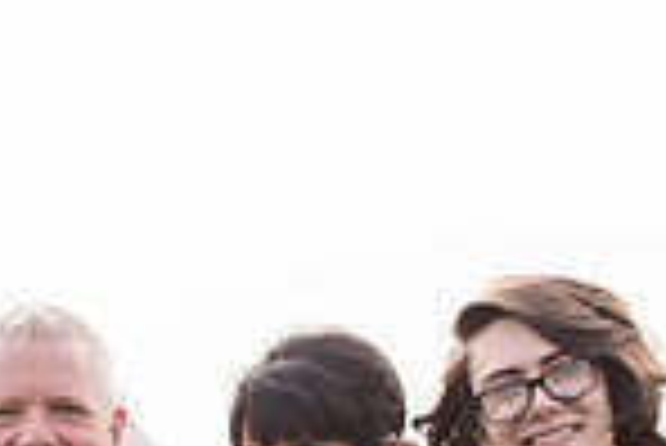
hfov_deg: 10.4
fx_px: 3629
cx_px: 9
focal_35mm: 196
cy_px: 764
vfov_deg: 6.9
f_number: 4
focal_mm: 50
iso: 160
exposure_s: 1/400
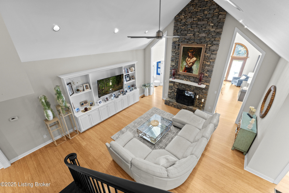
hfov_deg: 100.4
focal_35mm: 15
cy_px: 96
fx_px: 120
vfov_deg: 77.3
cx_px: 144
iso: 400
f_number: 9
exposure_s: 1/2
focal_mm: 10
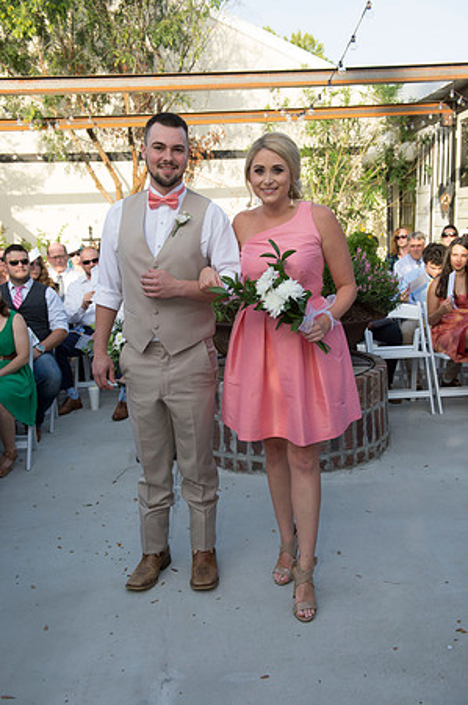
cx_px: 234
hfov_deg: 35.0
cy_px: 352
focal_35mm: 38
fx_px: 743
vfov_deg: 50.7
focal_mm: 38
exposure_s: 1/800
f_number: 5.6
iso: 500
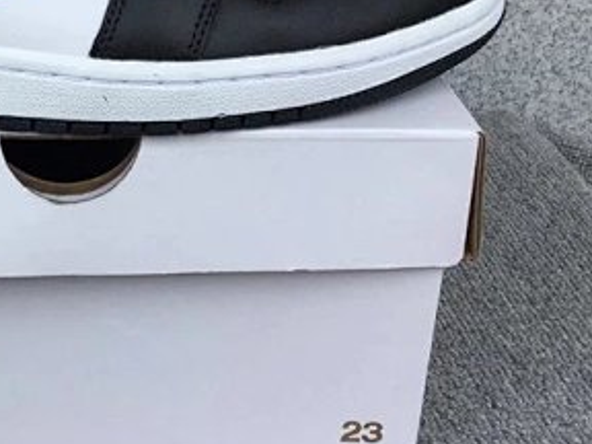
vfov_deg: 21.0
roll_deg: -0.6
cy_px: 78
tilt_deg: -21.2
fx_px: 1180
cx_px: 41
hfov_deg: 27.0
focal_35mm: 69
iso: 25
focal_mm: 3.3
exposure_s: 1/450
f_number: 2.4
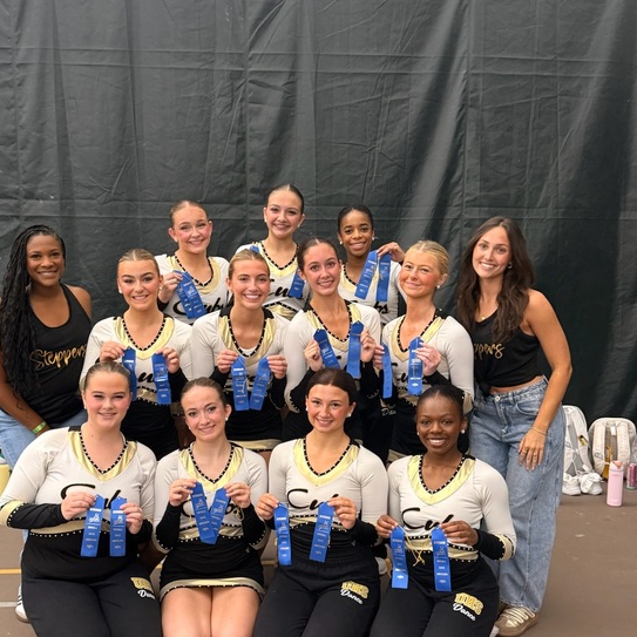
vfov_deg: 41.6
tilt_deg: -8.2
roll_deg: +0.0
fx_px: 833
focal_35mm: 40
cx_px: 289
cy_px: 385
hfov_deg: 41.8
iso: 320
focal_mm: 6.76
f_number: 1.78
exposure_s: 1/60
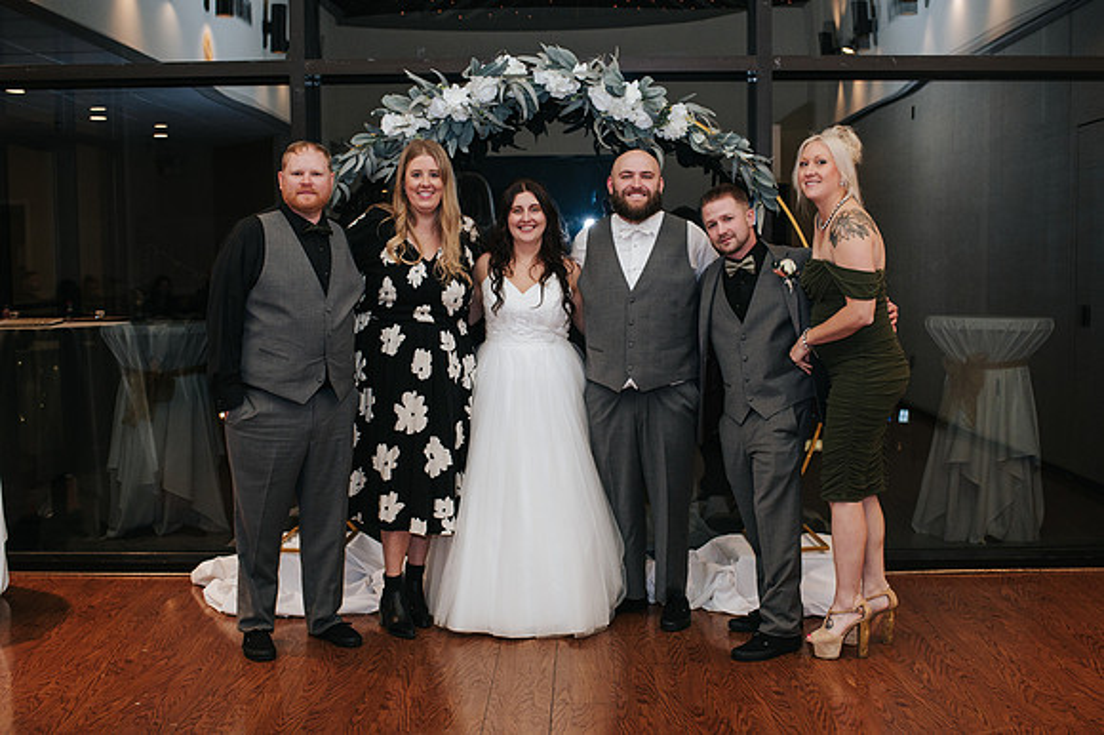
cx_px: 579
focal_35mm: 41
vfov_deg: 32.5
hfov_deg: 47.3
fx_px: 1260
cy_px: 367
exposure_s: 1/200
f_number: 3.2
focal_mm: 35
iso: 800
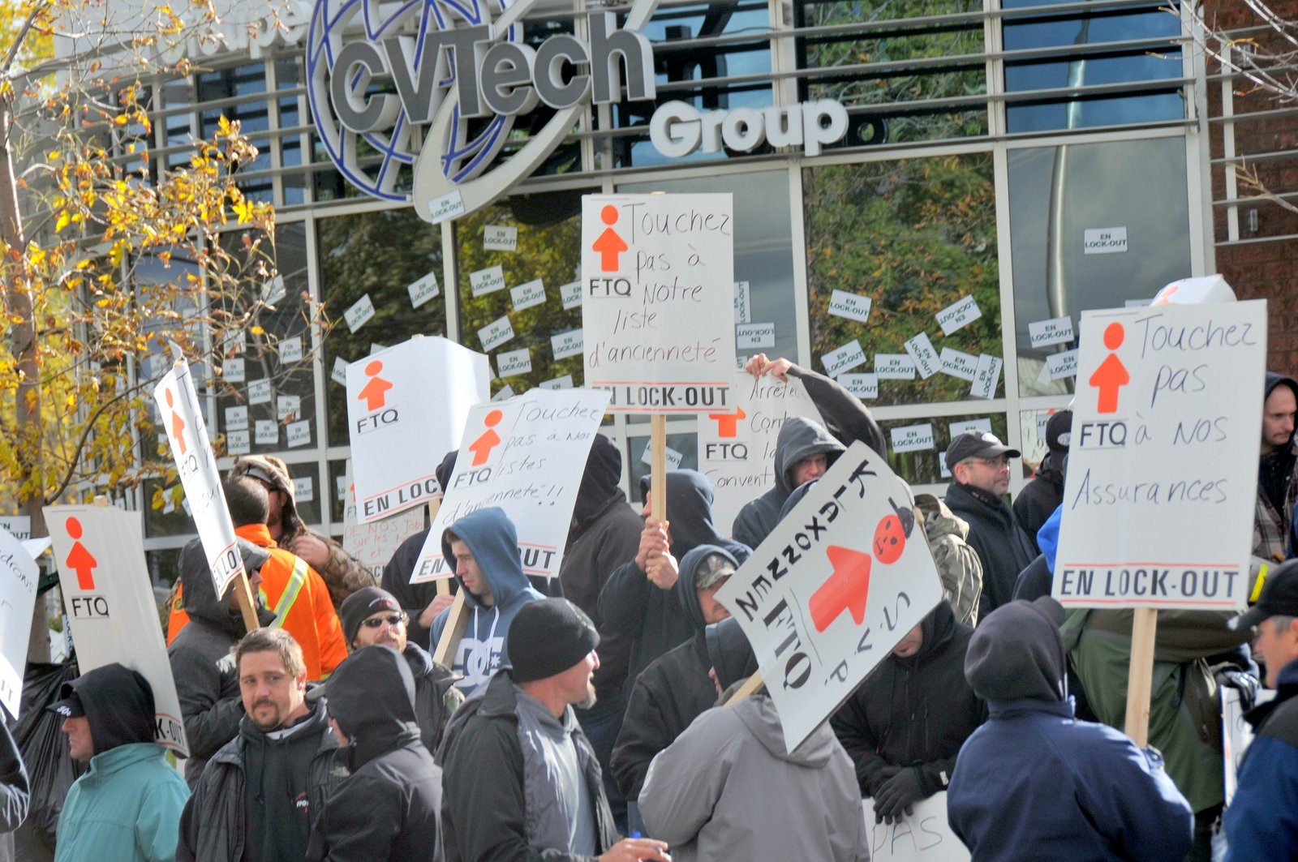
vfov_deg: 8.7
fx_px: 5672
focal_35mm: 158
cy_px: 431
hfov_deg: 13.1
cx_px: 649
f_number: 9
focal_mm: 105
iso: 200
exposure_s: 1/320
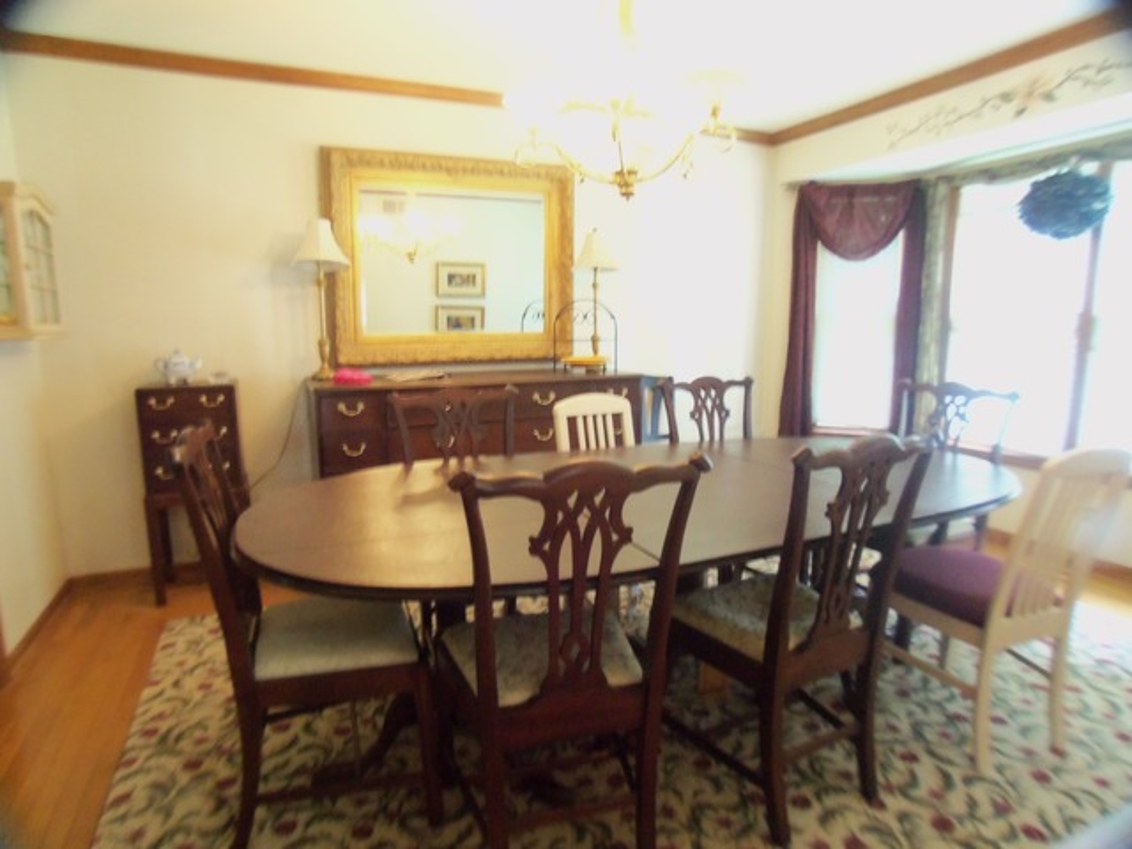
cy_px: 424
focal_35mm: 28
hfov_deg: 63.4
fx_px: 916
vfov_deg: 49.7
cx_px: 566
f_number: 3.9
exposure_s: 1/4
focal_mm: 5.1
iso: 400
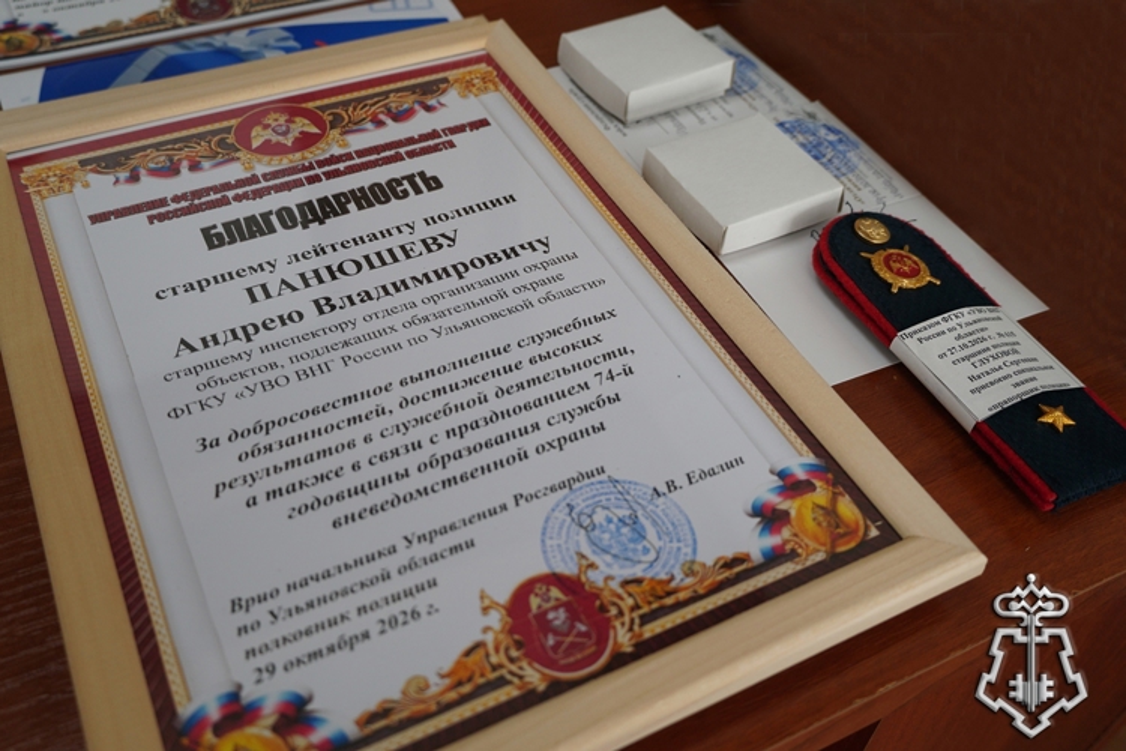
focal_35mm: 34
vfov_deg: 38.4
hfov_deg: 55.1
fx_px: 1079
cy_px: 376
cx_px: 563
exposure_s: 1/60
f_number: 4
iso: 250
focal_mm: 23
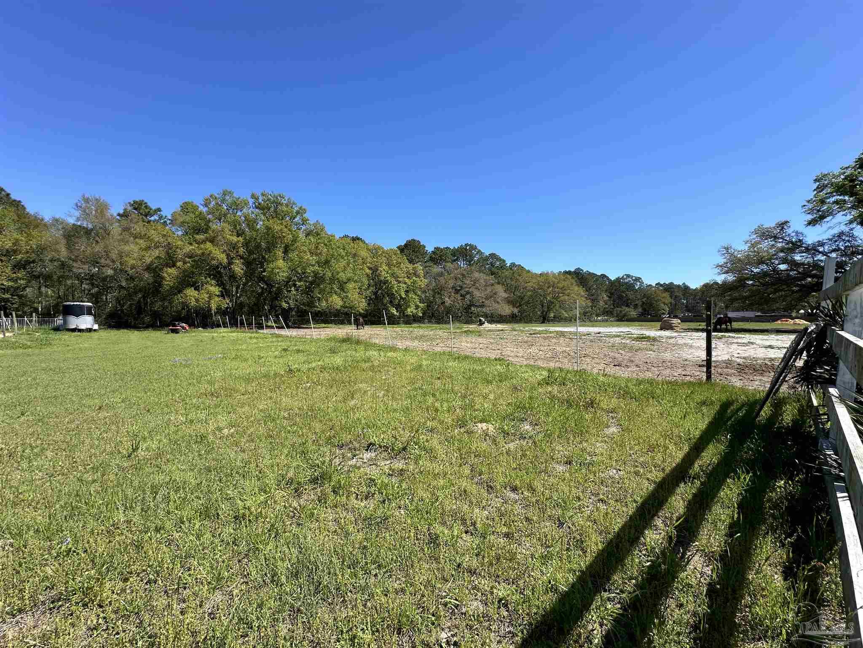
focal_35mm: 14
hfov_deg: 102.1
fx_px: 349
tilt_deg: -0.9
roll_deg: +0.3
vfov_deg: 85.7
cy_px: 324
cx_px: 432
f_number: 2.2
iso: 50
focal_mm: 2.22
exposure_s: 1/1618
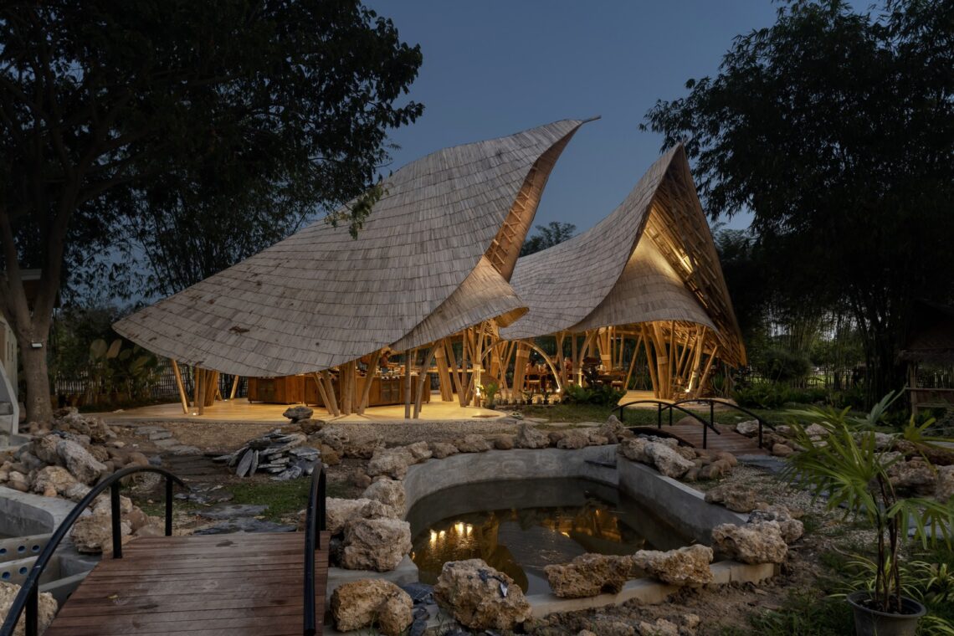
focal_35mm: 24
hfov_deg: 73.7
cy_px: 318
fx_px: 636
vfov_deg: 53.1
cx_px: 477
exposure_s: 3
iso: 100
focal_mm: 24
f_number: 11
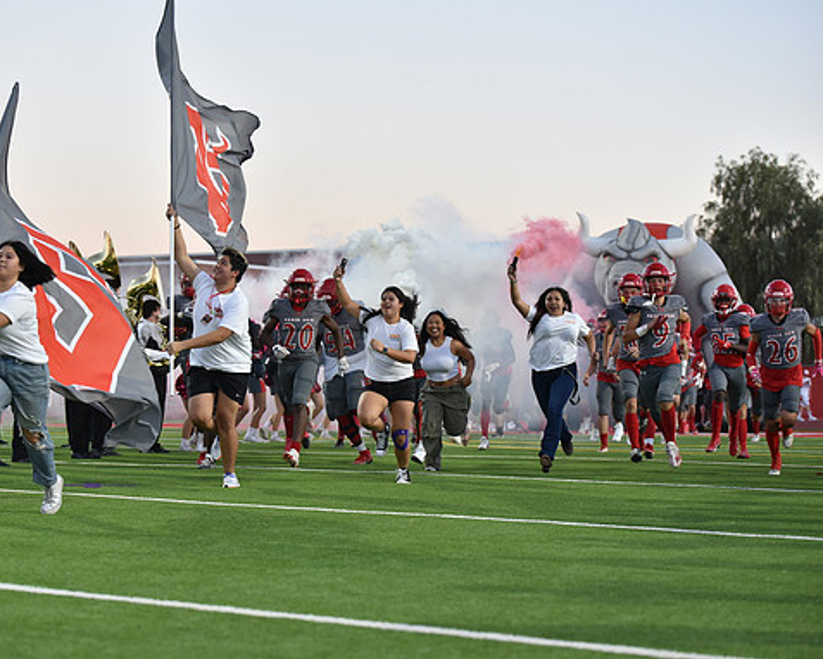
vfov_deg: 17.3
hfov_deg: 21.5
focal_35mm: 89
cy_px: 327
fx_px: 2169
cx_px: 330
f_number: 2.8
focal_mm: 78
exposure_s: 1/640
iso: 1250
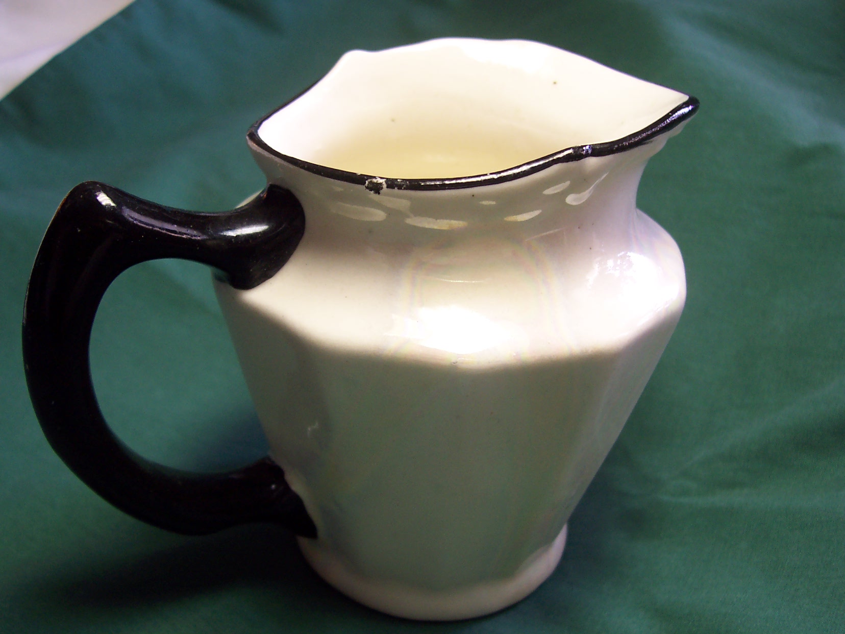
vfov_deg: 38.7
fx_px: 903
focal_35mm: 37
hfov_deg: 50.1
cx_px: 422
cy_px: 317
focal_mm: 5.6
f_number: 2.8
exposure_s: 1/45
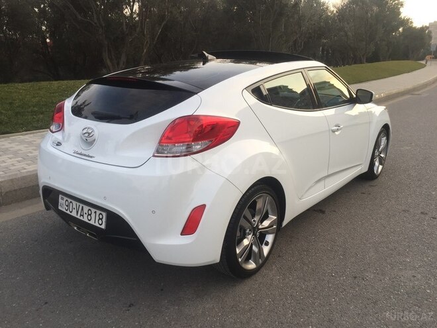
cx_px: 218
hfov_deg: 61.7
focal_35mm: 29
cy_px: 164
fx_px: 366
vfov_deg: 48.2
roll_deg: -1.0
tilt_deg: -16.0
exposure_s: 1/189
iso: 32
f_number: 2.2
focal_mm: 4.15
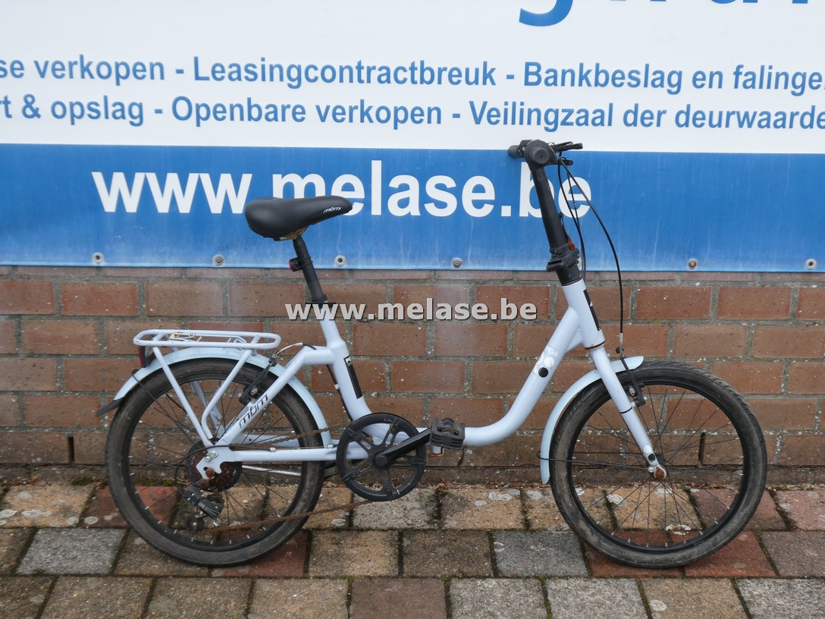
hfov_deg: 38.2
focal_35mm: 50
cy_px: 310
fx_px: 1192
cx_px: 412
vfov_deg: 29.1
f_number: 4.1
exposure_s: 1/80
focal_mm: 9
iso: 80
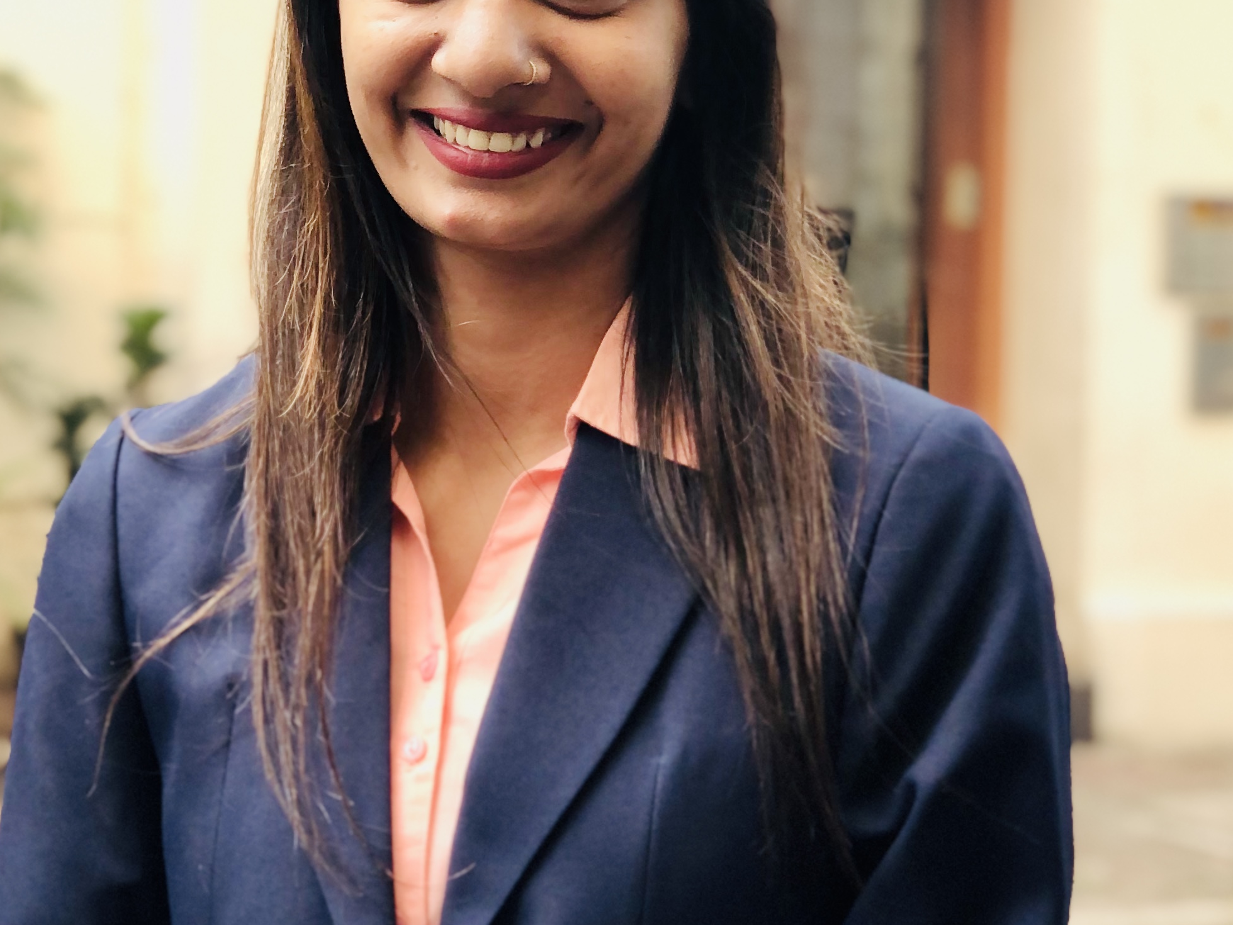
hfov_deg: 18.4
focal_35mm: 107
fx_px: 3812
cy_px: 442
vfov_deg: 13.8
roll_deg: -0.3
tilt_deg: -2.1
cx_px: 524
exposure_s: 1/60
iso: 20
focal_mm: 6
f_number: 2.4
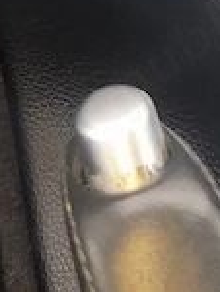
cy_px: -245
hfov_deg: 10.8
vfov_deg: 13.2
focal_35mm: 133
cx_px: 315
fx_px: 1124
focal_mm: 4.6
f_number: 2
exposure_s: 1/50
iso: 32
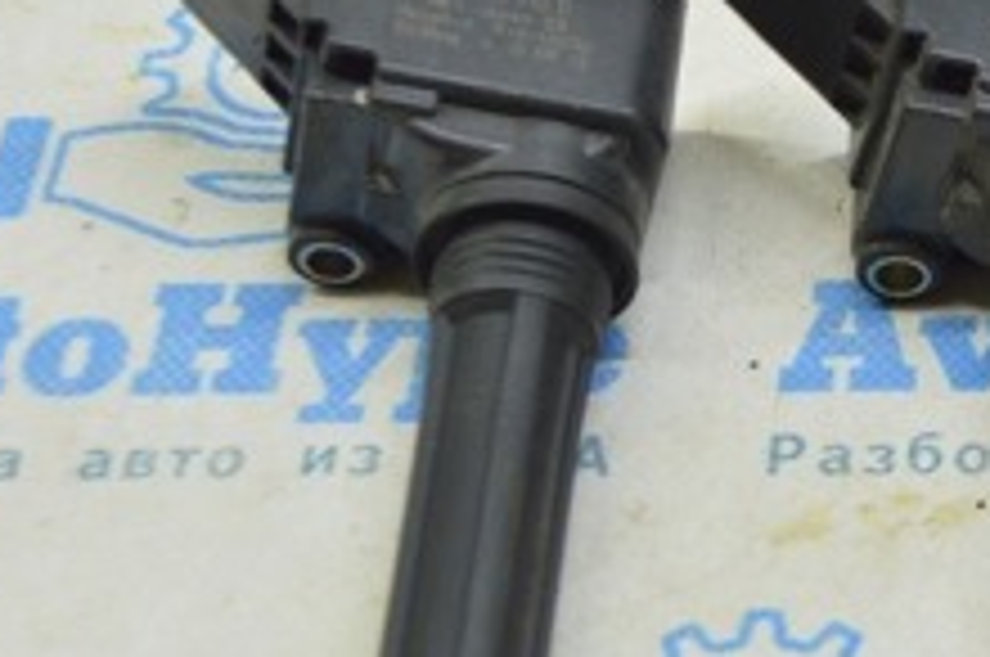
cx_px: 1300
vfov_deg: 11.2
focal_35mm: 122
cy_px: 326
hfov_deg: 15.9
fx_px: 3350
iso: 400
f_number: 5.6
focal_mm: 28
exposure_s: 1/20
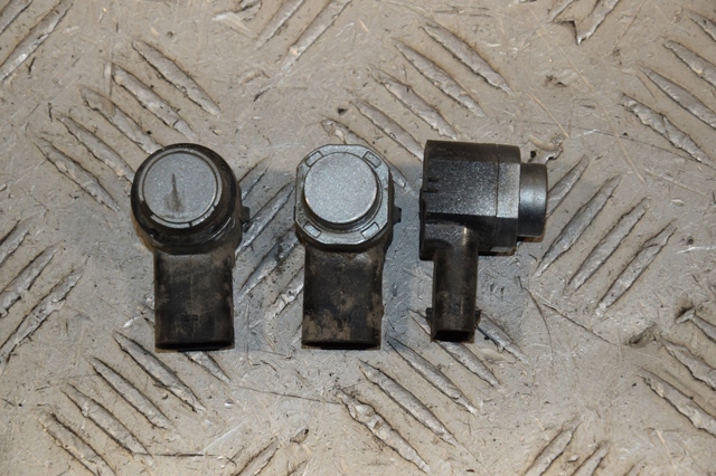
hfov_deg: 13.0
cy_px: 238
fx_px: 3131
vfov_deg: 8.7
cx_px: 358
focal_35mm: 158
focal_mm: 105
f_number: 8
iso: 800
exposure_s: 1/200
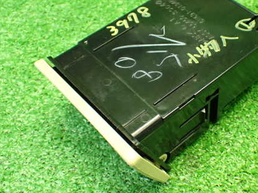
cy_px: 79
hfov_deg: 34.6
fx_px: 410
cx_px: 172
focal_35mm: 55
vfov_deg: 26.5
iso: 800
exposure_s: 1/50
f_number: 2.7
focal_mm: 6.83
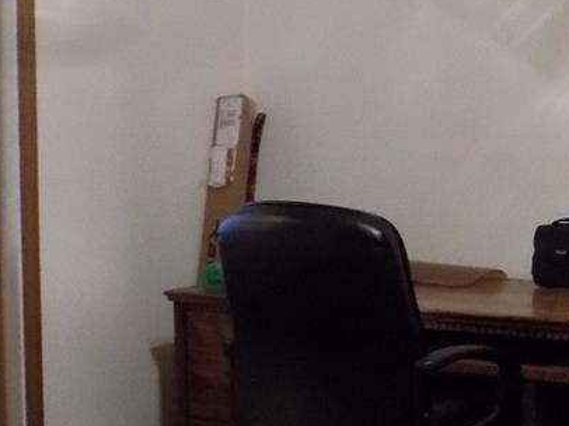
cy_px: 164
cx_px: 607
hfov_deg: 21.9
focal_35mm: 85
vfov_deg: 17.3
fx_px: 1396
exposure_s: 1/10
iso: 400
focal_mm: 4
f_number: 3.1
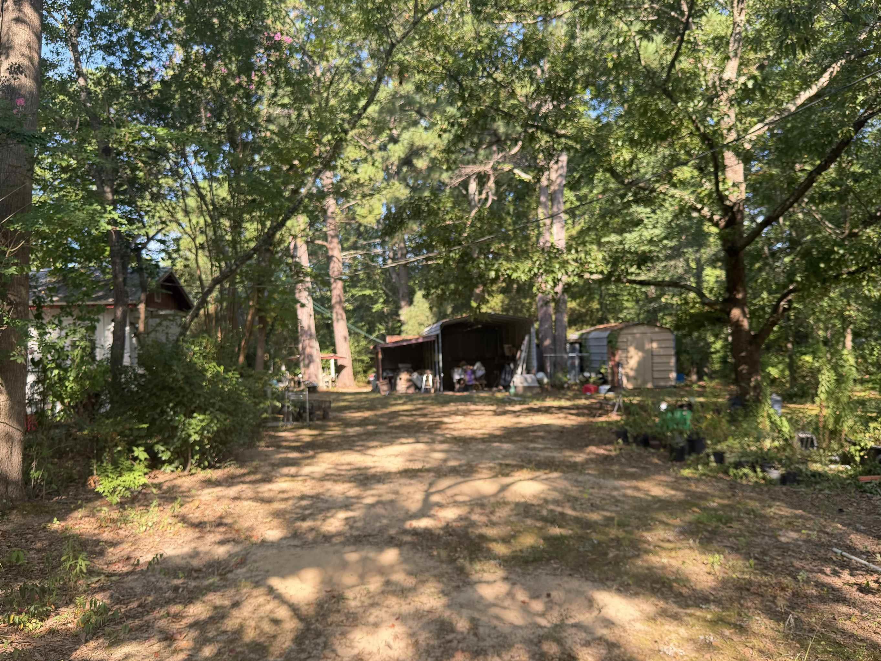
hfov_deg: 65.3
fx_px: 687
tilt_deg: +1.9
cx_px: 449
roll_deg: +3.1
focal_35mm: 27
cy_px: 334
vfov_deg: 51.3
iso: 64
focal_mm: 6.76
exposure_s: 1/208
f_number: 1.78
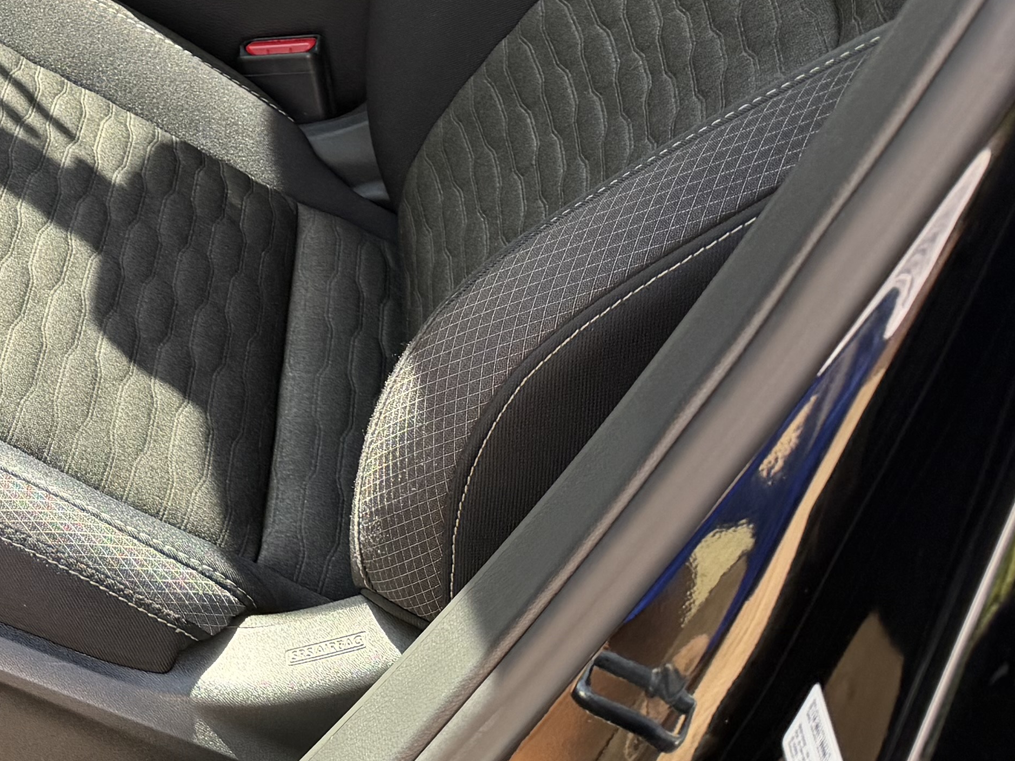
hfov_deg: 22.3
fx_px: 2140
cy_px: -154
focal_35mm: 73
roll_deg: +0.0
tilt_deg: -24.9
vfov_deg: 19.0
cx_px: -483
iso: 80
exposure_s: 1/202
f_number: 1.78
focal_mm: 6.76
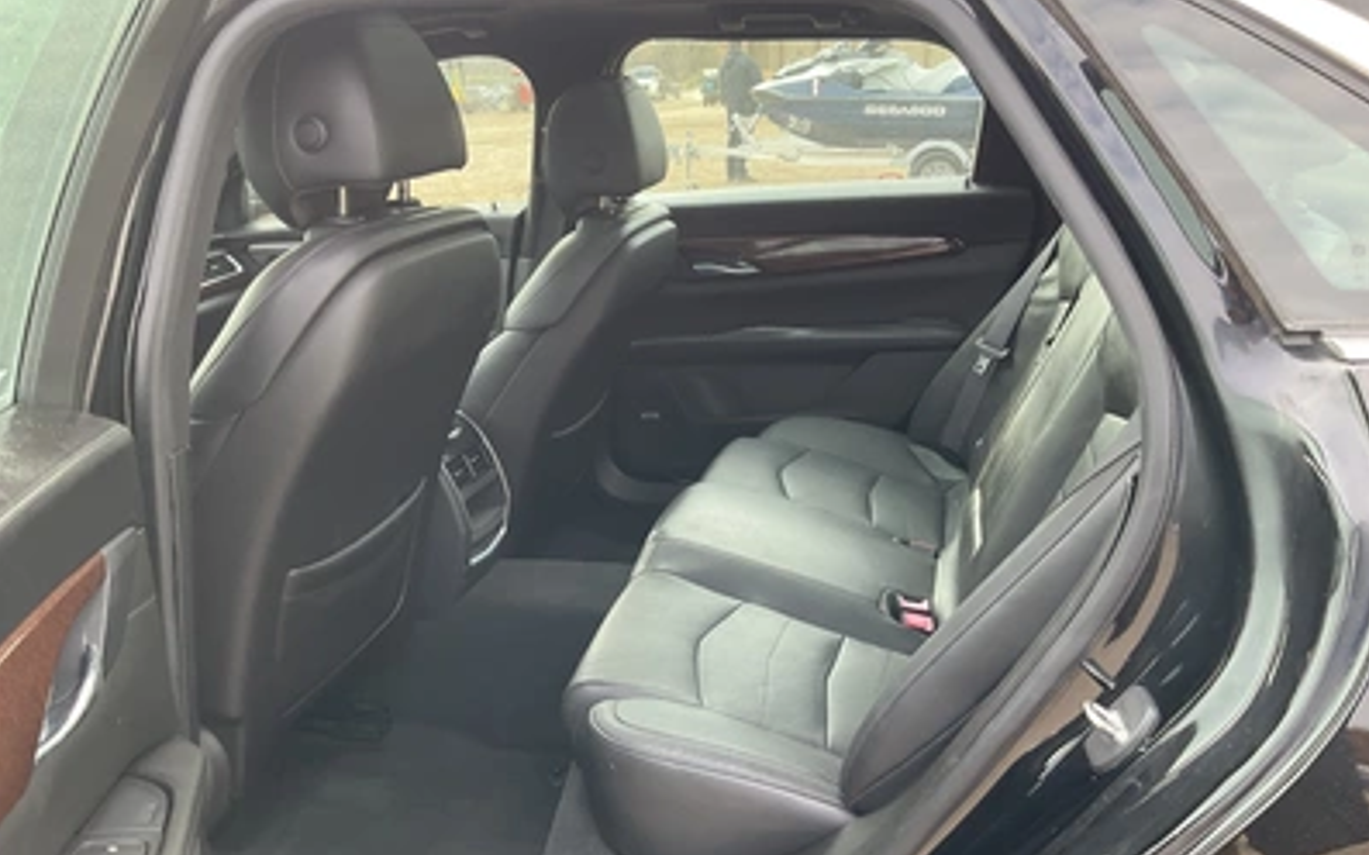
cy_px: 448
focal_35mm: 31
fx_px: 1156
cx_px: 686
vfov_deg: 40.6
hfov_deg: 61.2
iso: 32
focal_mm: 3
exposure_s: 1/129
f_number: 1.8
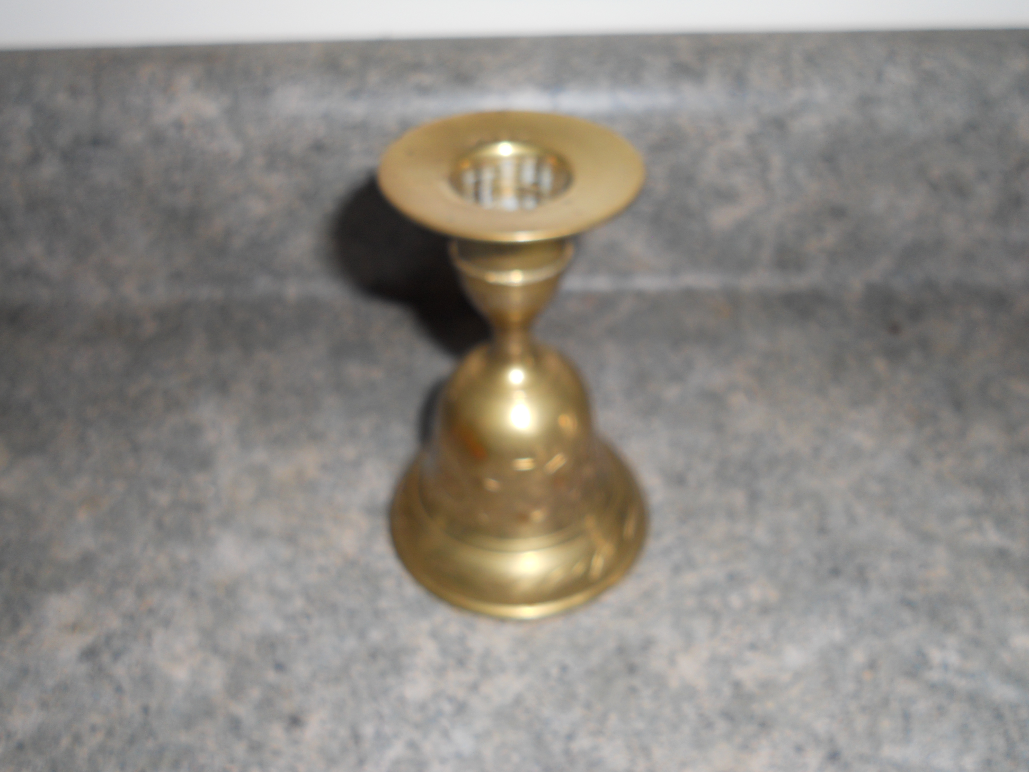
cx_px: 514
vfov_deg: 44.2
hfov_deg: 56.8
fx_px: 951
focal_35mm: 32
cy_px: 386
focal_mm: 5.8
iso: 80
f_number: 8.8
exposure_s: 1/25
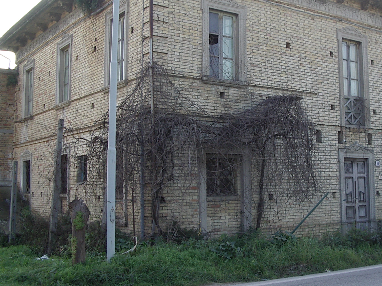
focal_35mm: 51
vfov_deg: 28.5
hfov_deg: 37.2
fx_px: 563
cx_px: 245
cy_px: 124
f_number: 4.8
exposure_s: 1/100
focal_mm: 5.8
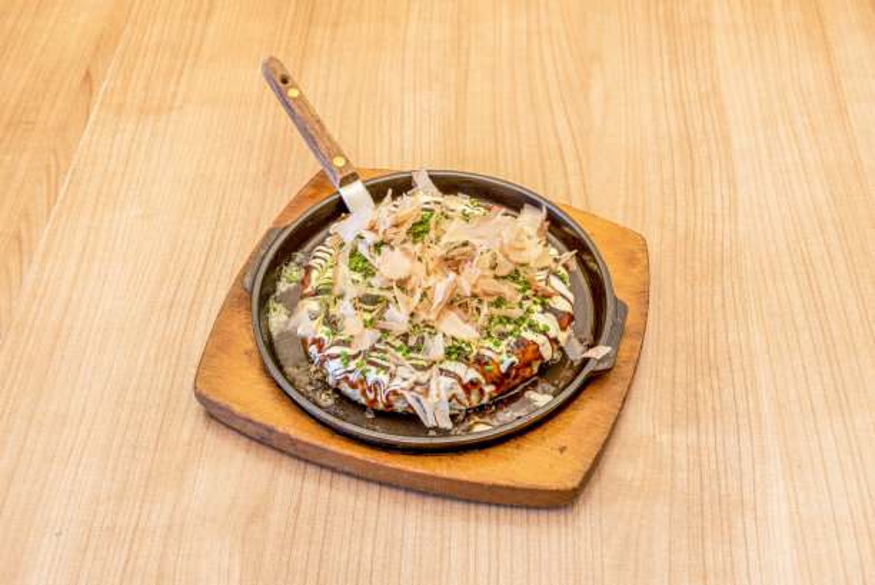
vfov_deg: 28.1
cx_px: 438
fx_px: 1167
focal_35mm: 48
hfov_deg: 41.1
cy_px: 292
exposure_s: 3
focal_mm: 48
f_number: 10
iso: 100
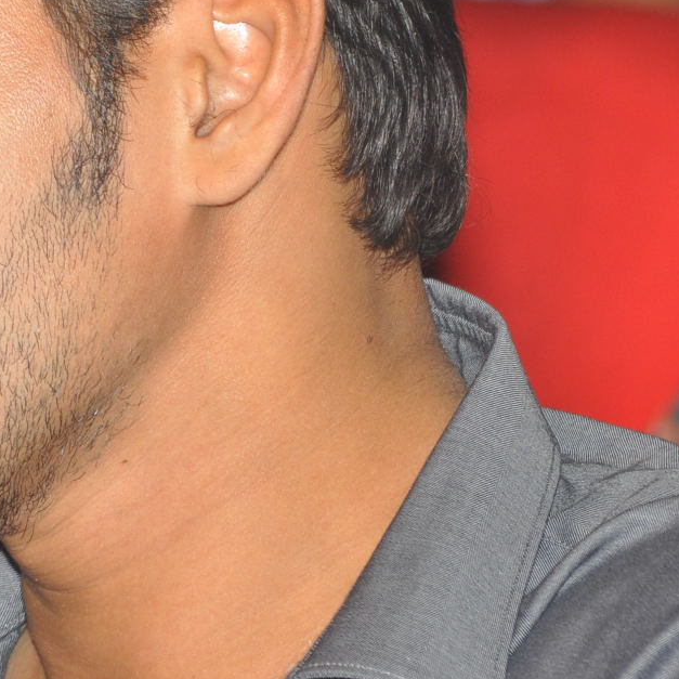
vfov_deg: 2.6
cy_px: 155
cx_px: 44
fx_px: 15135
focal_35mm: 682
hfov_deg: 2.6
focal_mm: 210
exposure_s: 1/100
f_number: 7.1
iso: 640
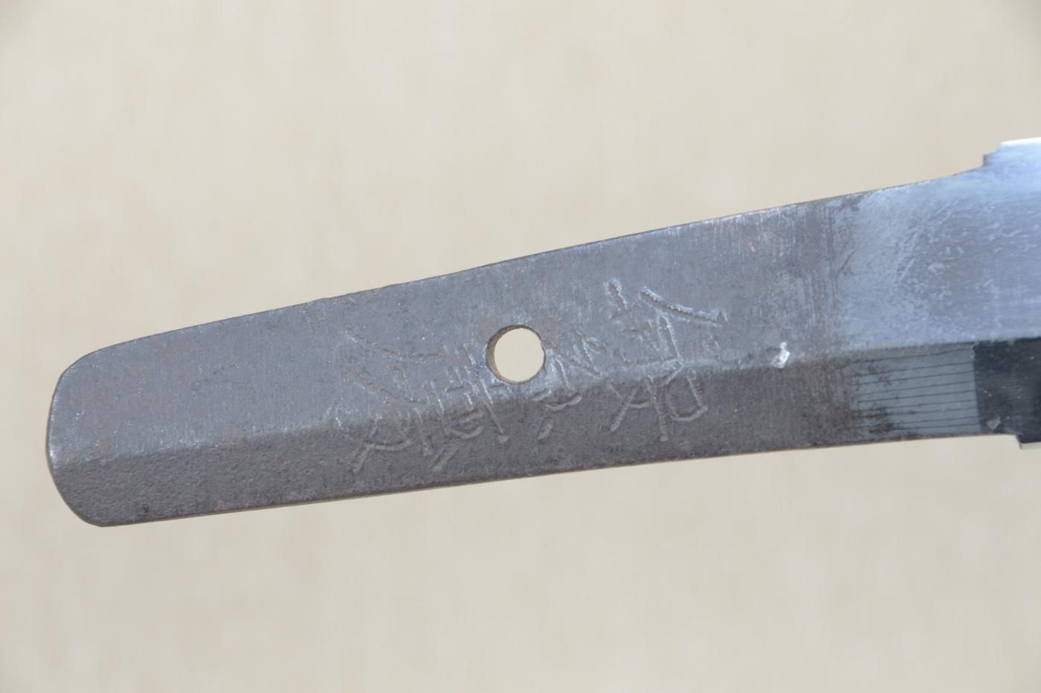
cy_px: 346
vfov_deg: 6.8
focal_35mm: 202
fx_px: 5851
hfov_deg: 10.2
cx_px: 520
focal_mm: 135
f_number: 11
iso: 400
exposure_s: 1/2
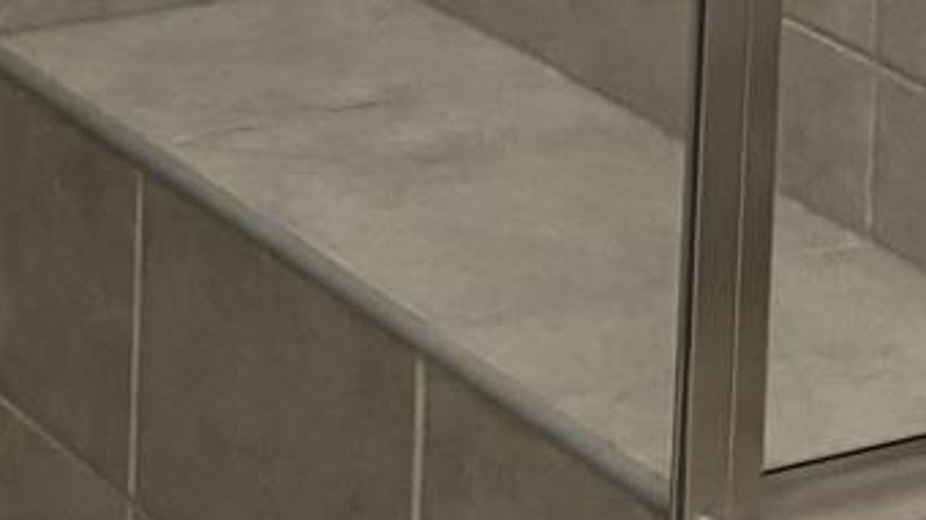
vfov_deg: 5.9
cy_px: -980
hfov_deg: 11.2
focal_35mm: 192
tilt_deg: -5.6
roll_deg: -3.8
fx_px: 4713
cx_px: 498
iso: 200
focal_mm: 5.96
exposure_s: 1/60
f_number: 1.6
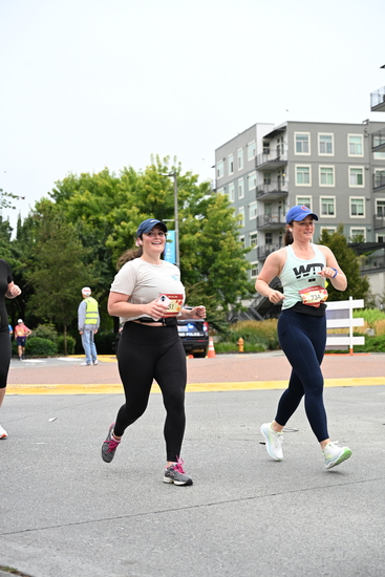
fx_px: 962
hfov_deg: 22.6
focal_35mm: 60
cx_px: 192
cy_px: 288
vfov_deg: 33.4
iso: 1600
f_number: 4
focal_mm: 60
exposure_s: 1/800
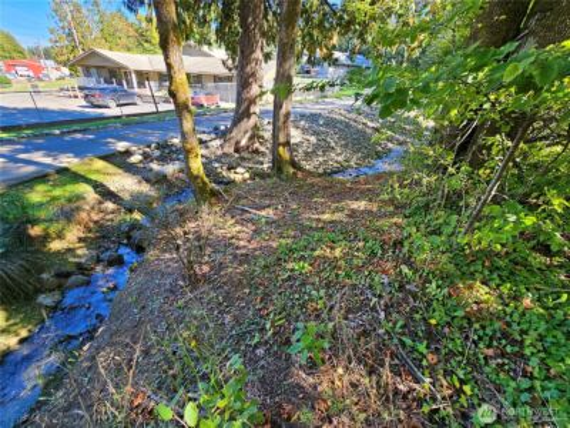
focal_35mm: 13
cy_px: 214
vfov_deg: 89.9
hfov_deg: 106.2
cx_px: 285
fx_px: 214
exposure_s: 1/151
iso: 50
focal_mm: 2.2
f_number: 2.2
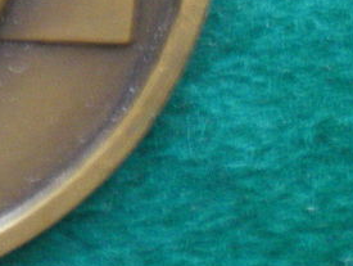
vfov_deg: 10.5
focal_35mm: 138
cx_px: -221
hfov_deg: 13.3
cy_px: -100
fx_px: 1409
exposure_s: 1/4
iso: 400
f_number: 3.1
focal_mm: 6.3
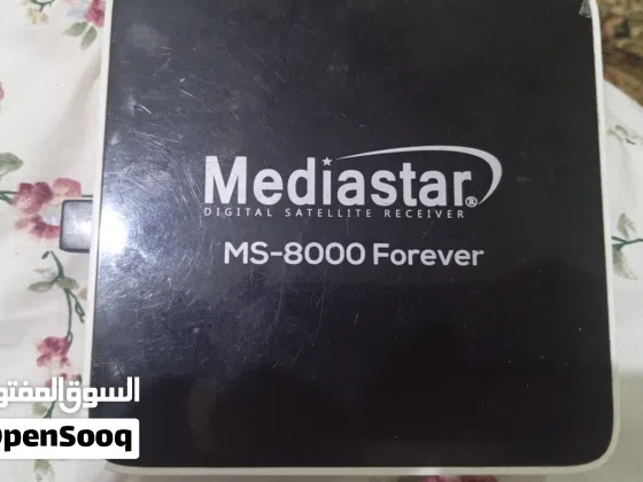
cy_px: 211
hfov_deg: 56.8
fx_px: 594
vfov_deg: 44.1
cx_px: 312
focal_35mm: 32
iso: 565
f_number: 1.8
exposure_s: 1/25
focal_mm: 4.25
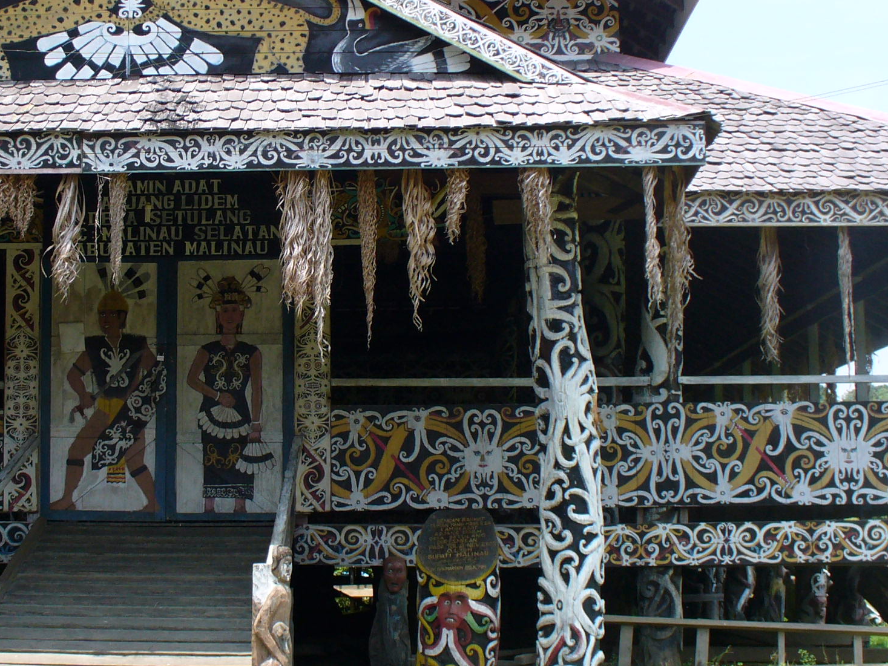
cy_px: 250
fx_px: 1822
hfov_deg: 27.2
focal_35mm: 71
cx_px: 292
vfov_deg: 20.7
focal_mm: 6.1
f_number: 5.6
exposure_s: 1/160
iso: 80
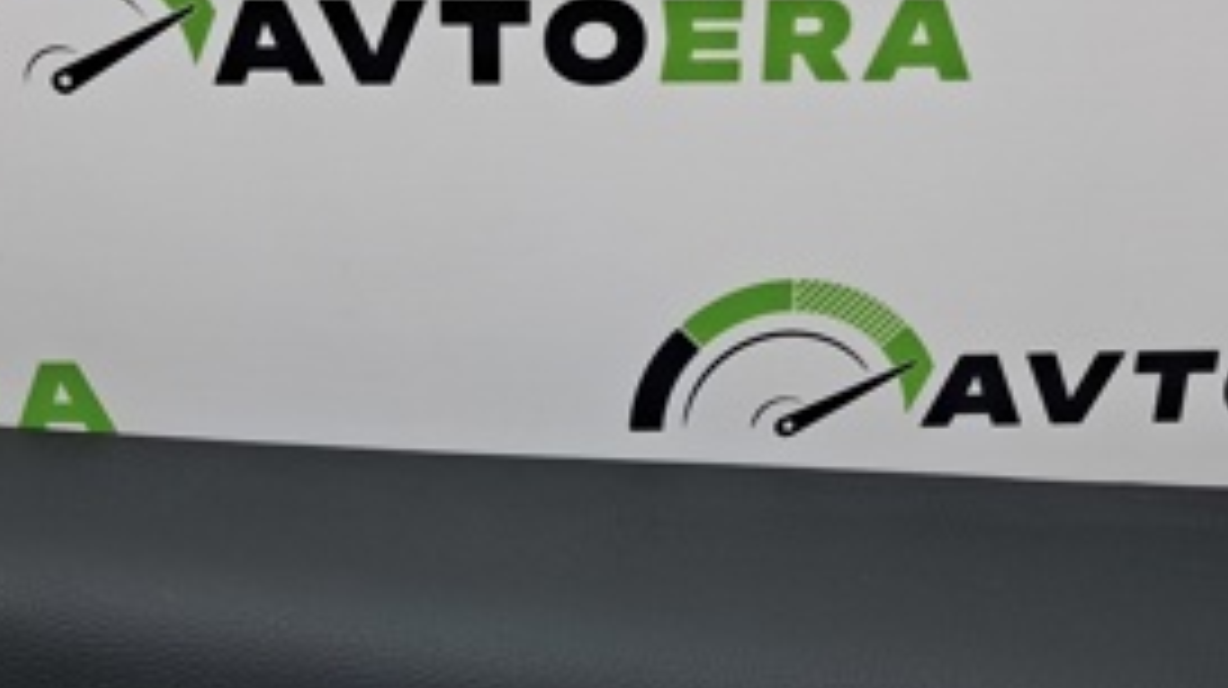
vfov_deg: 16.8
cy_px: 789
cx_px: 544
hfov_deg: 30.6
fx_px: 2245
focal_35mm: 69
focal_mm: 4
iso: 50
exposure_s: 1/100
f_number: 1.8
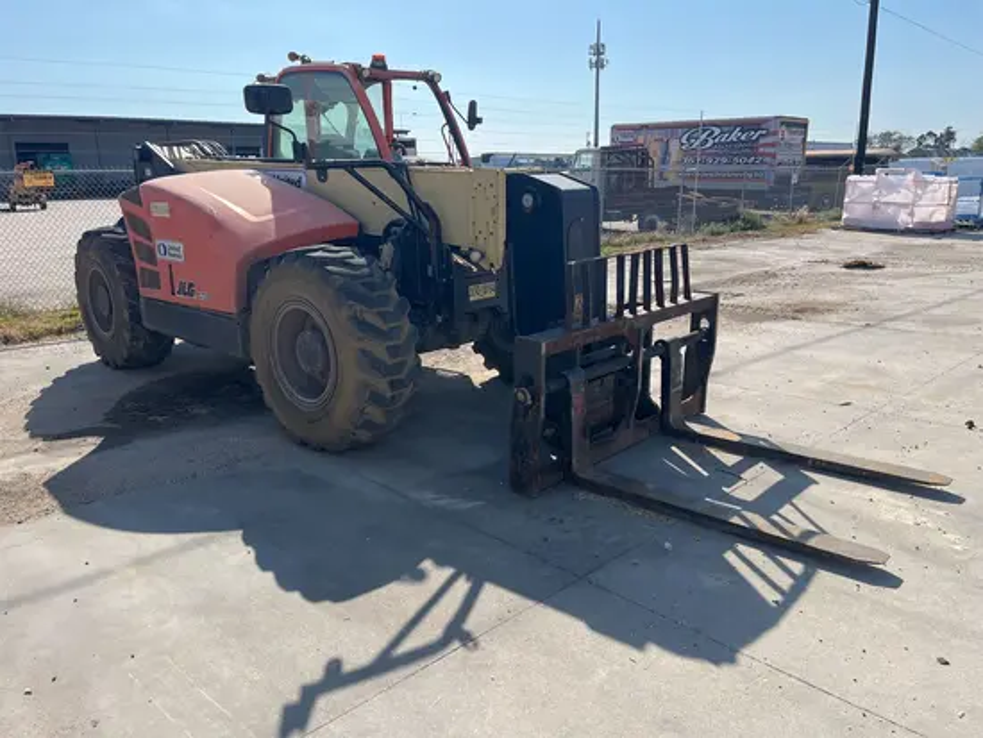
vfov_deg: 53.1
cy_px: 369
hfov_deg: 67.3
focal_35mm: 26
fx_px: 739
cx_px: 492
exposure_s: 1/2825
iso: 50
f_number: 1.6
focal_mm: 5.1
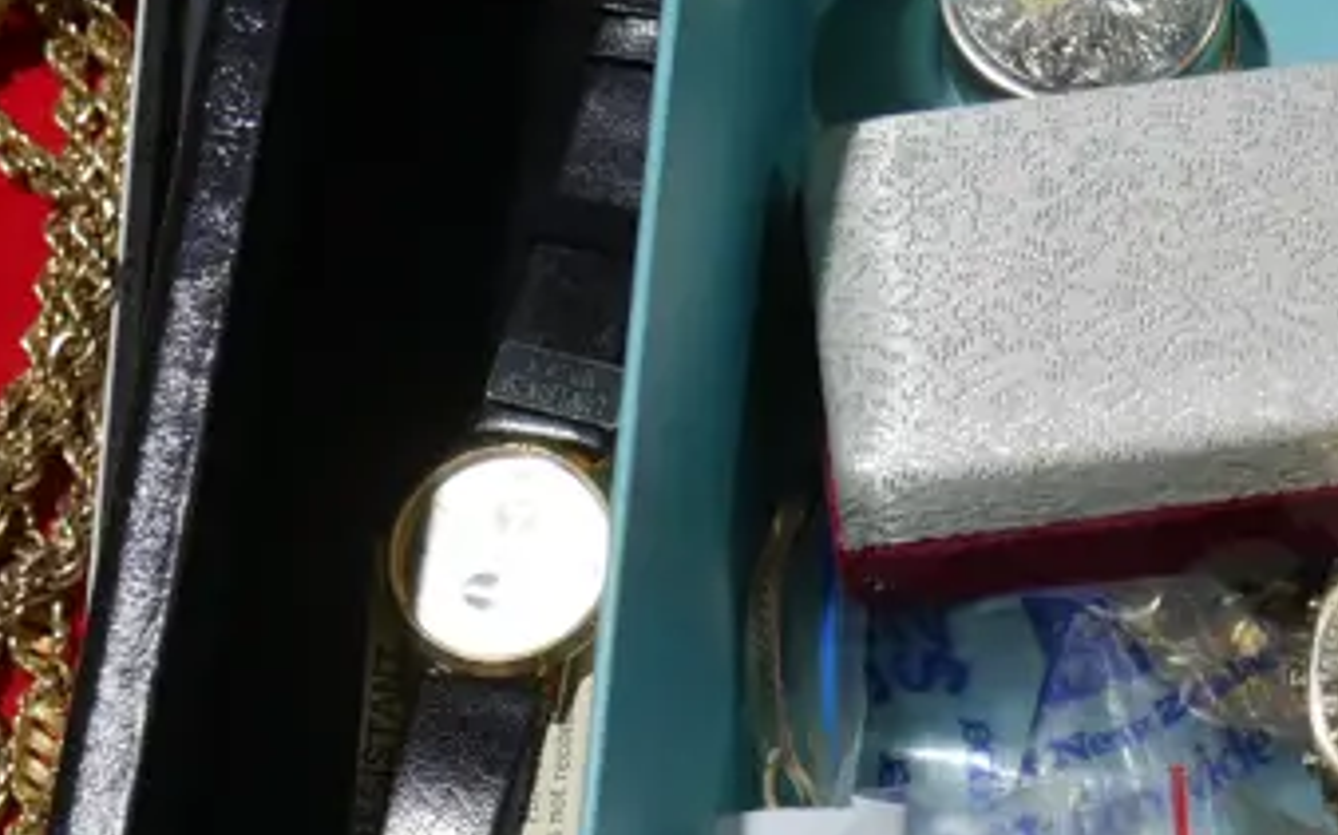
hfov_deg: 22.7
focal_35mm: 90
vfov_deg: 14.4
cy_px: 732
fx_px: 3281
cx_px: 1116
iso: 200
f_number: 3.5
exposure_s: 1/100
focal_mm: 14
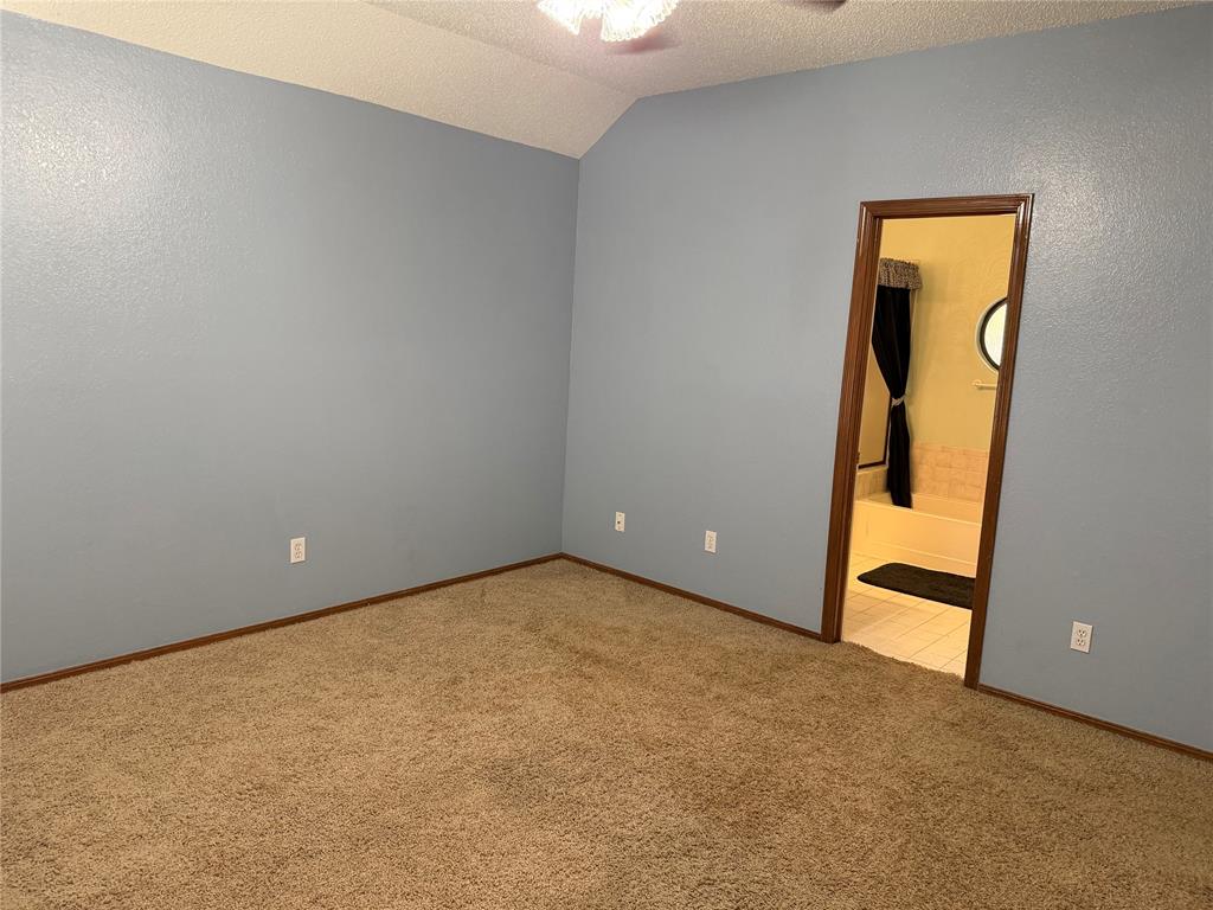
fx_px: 841
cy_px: 455
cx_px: 606
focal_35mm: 24
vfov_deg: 56.8
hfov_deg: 71.6
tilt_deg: -5.2
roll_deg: -3.1
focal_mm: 6.76
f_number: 1.78
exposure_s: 1/60
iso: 250
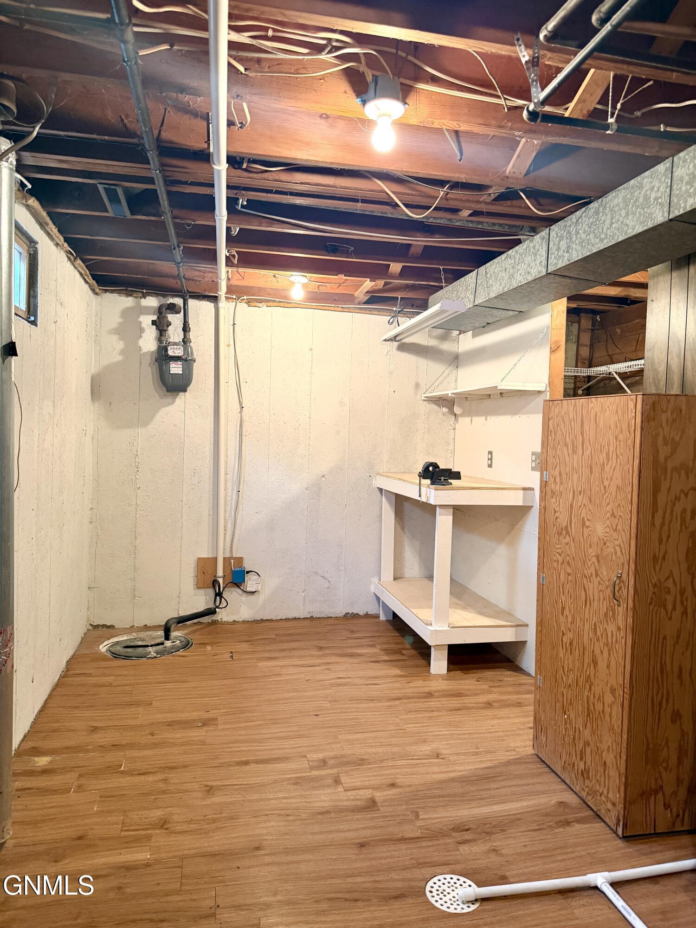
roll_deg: -0.7
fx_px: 643
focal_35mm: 24
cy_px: 464
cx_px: 348
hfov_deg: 56.8
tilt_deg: -1.9
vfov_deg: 71.6
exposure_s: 1/60
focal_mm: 6.76
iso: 400
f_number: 1.78
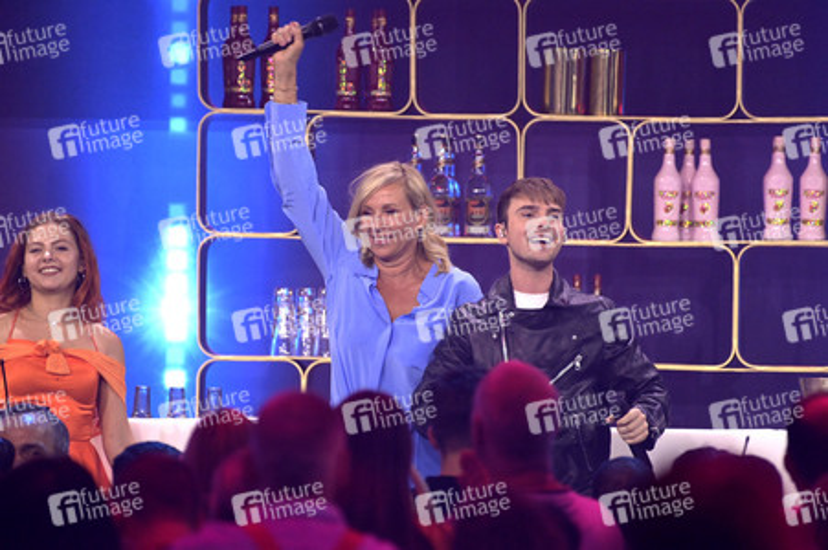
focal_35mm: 500
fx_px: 11491
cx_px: 414
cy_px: 275
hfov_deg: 4.1
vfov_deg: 2.7
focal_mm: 500
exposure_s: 1/400
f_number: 5.6
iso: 8000
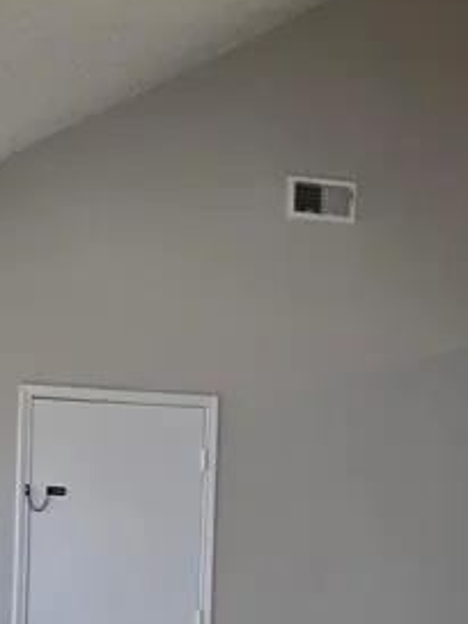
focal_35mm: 65
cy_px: 555
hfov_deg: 22.5
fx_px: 1172
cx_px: 181
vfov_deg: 28.7
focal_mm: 5.4
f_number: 1.8
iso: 80
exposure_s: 1/120
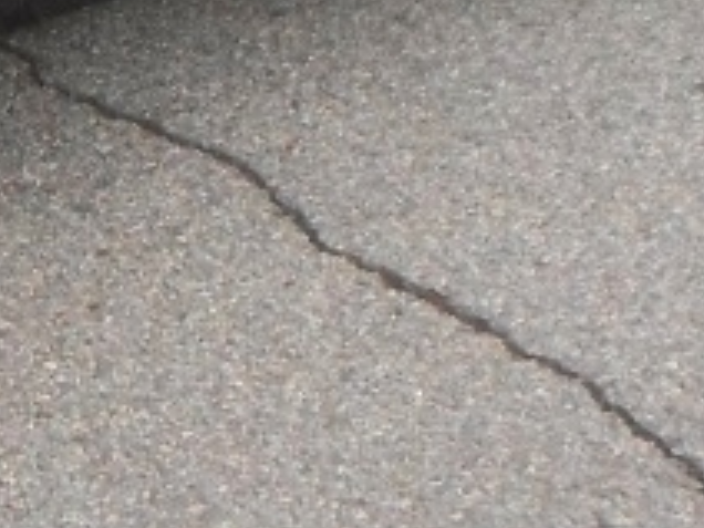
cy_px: -445
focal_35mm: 121
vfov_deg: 11.3
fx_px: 2461
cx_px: -37
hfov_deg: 15.9
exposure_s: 1/60
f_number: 2.5
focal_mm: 4.5
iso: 80
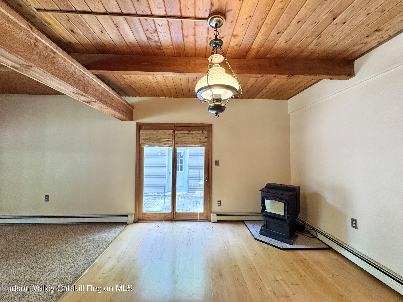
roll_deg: +0.2
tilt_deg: +0.7
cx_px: 202
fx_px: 163
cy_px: 151
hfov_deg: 102.1
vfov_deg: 85.7
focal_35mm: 14
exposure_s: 1/60
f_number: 2.2
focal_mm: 2.22
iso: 200
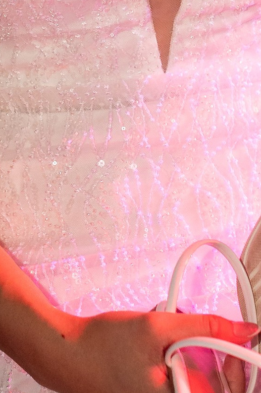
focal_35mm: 243
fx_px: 2646
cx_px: 59
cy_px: -131
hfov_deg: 5.6
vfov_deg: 8.4
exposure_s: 1/200
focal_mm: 50
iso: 1000
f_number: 2.5
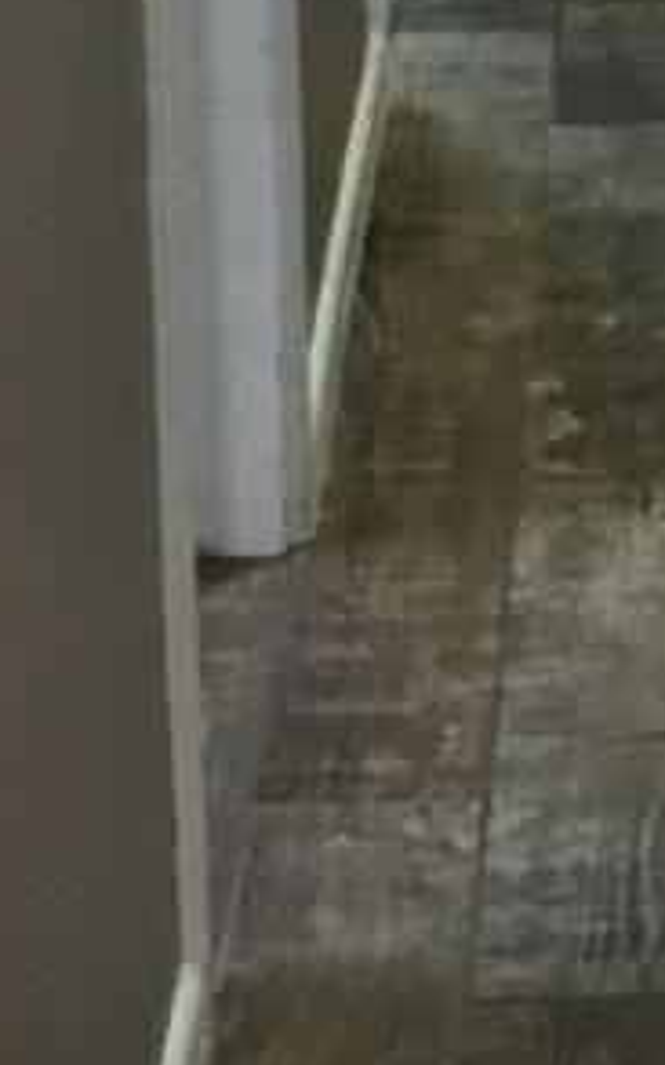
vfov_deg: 9.9
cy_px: -55
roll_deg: -0.7
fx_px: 6092
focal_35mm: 210
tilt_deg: -13.5
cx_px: 1297
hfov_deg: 6.1
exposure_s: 1/15
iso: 64
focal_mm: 4.15
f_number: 2.2
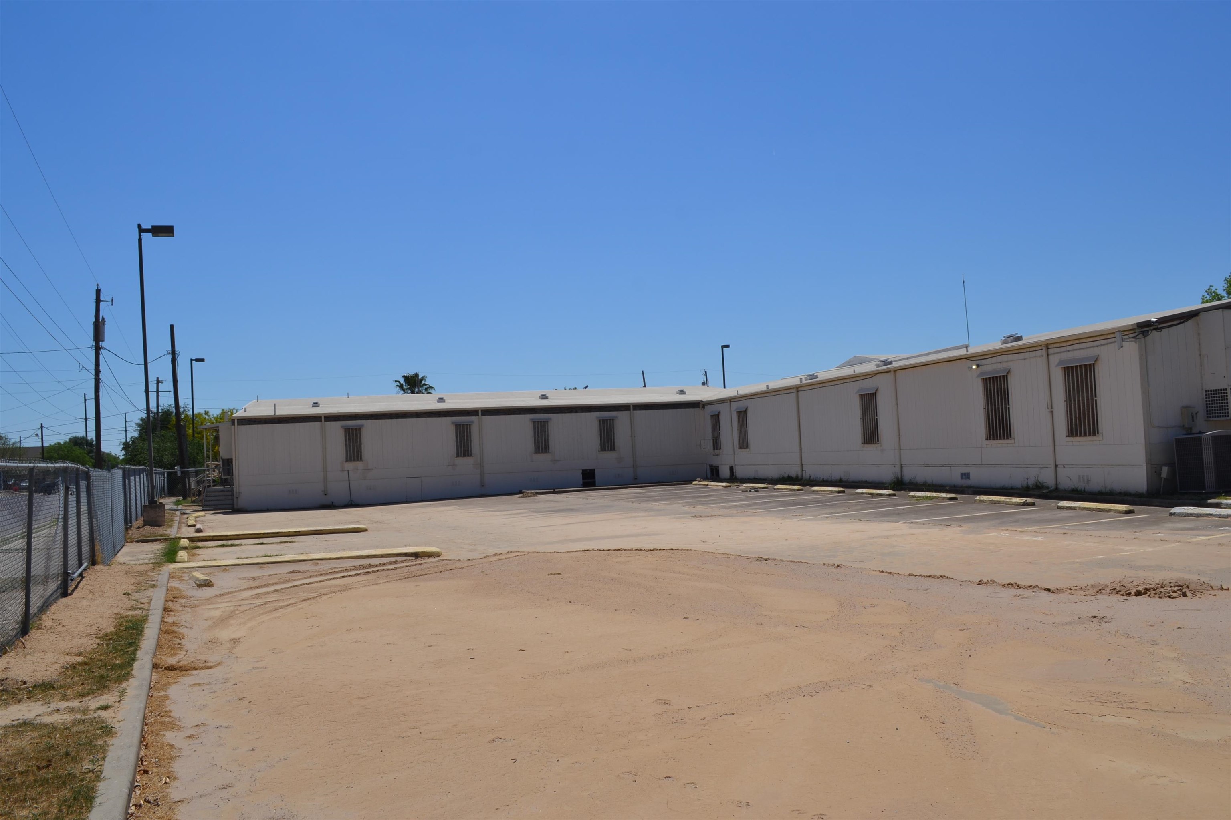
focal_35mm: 27
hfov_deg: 67.4
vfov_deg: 47.9
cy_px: 410
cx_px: 616
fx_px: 923
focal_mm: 18
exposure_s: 1/400
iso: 100
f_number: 9
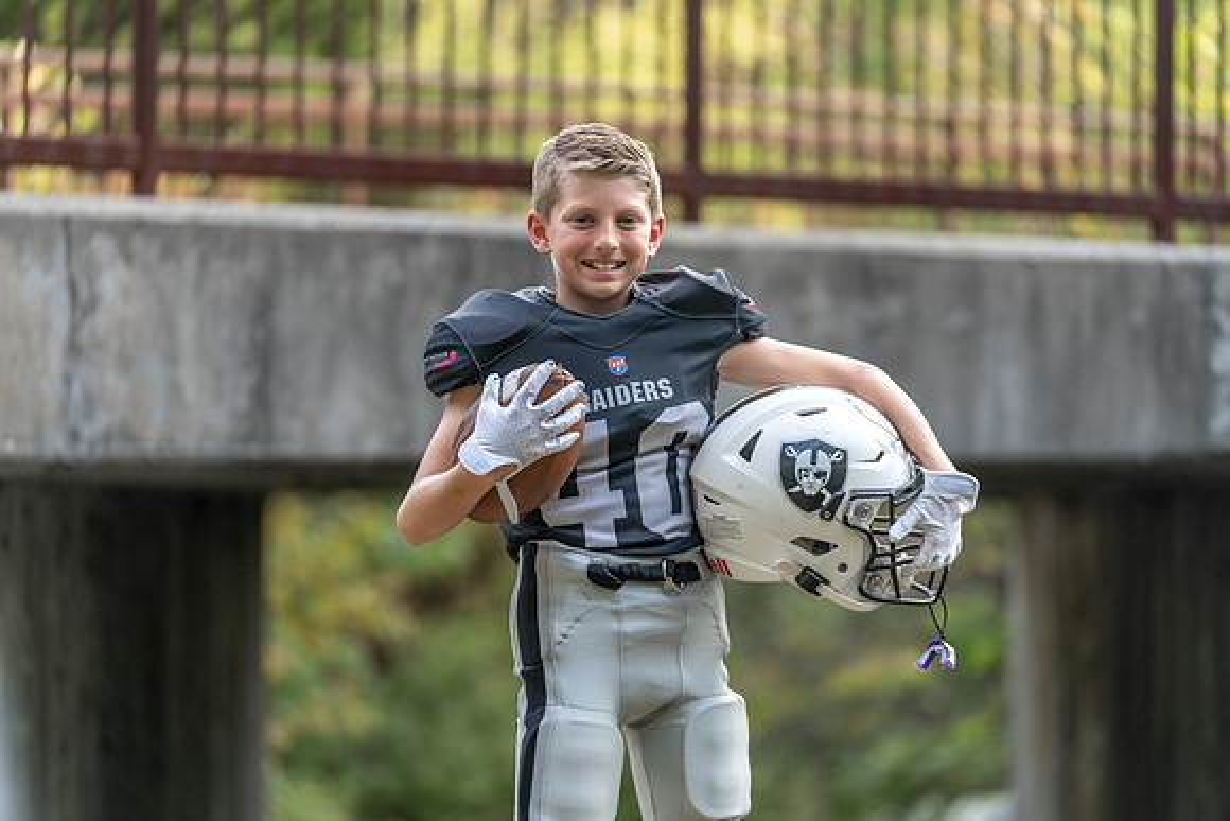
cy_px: 410
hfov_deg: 14.4
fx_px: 4853
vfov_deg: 9.7
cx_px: 615
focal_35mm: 142
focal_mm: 142
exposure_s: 1/320
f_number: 2.8
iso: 160
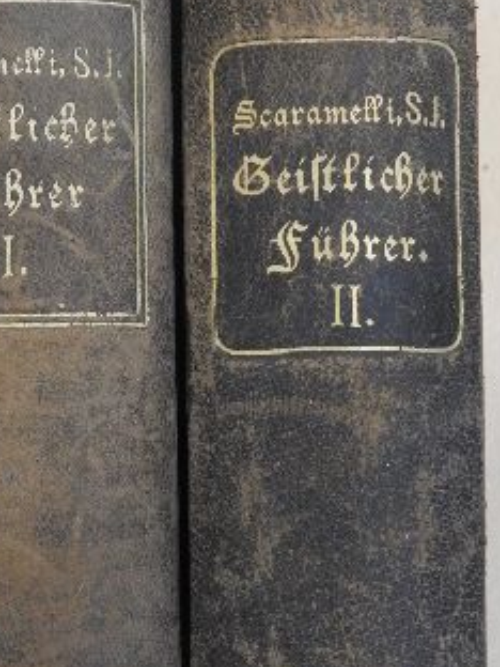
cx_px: 139
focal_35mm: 82
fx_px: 1579
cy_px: 460
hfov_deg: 17.9
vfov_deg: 23.7
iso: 500
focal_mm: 7.2
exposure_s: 1/8
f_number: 3.8
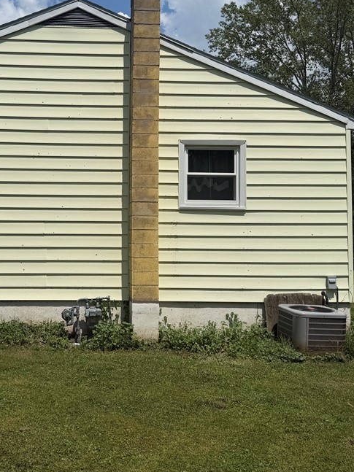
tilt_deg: +2.6
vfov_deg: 48.8
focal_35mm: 38
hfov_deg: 36.8
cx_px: 89
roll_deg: -0.4
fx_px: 518
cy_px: 203
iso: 80
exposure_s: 1/11905
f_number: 1.78
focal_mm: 6.76
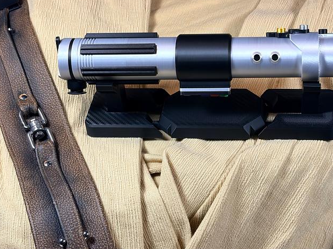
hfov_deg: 25.9
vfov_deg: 19.6
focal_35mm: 75
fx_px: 721
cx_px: 208
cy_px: 78
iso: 32
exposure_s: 1/60
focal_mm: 5.96
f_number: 1.6
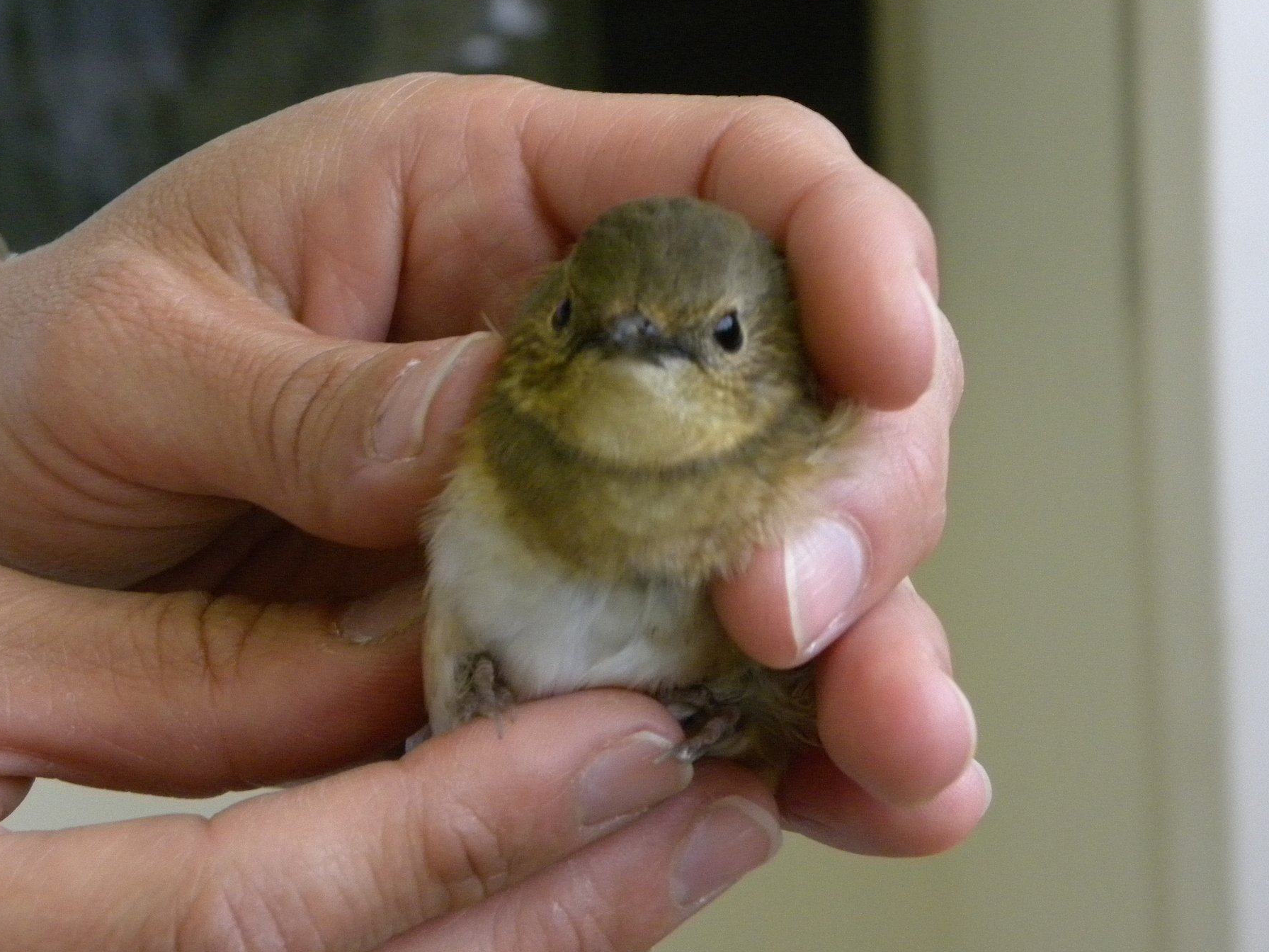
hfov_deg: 16.4
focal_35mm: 120
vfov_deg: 12.3
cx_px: 604
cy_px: 420
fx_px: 4399
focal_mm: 18.8
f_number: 4
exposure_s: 1/167
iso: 400
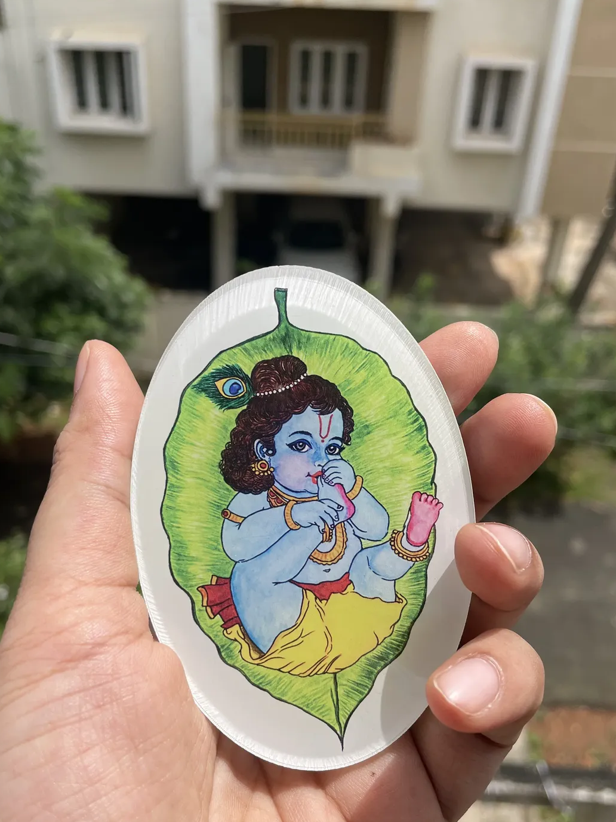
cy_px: 425
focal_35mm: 34
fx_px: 807
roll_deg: -1.1
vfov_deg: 53.9
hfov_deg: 41.8
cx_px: 289
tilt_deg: -34.3
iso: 32
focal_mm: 4.2
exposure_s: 1/3731
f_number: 1.6
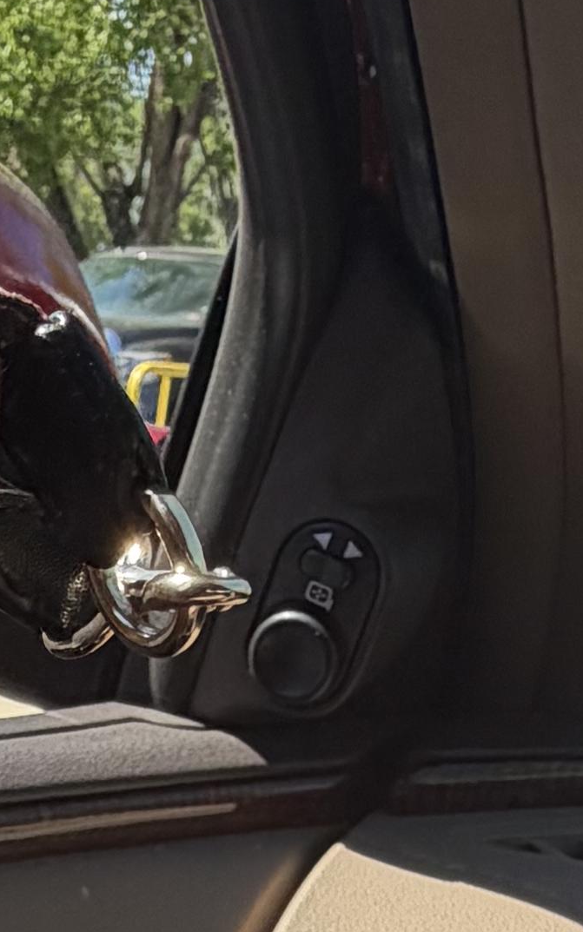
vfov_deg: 21.8
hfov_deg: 15.7
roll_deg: -5.3
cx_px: -186
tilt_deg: -27.0
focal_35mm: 79
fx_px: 2008
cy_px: 1398
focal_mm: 2.22
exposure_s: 1/770
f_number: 2.2
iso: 40
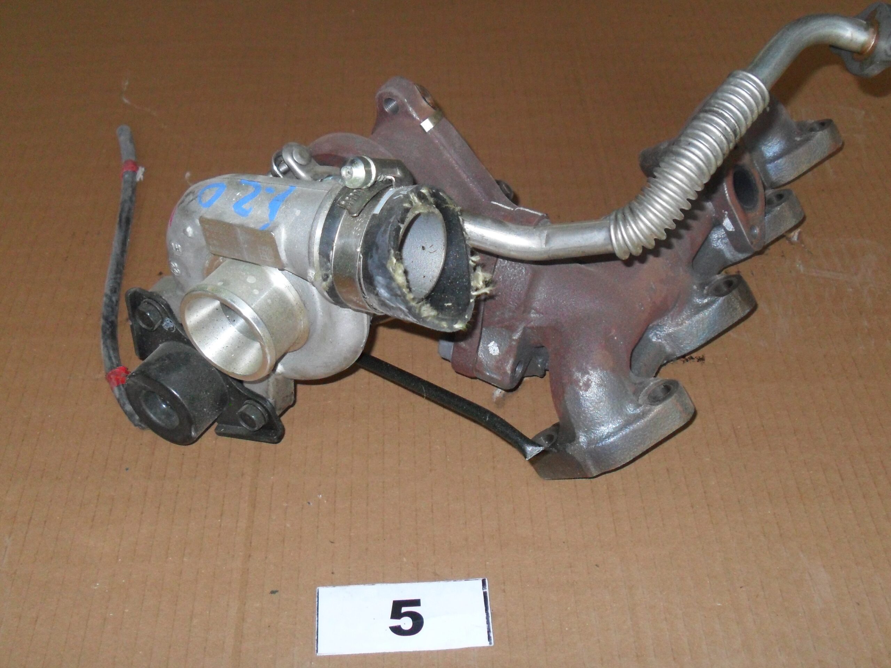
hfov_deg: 52.6
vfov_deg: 40.7
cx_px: 446
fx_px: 901
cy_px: 334
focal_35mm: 35
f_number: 3
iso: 200
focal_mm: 6.3
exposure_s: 1/45
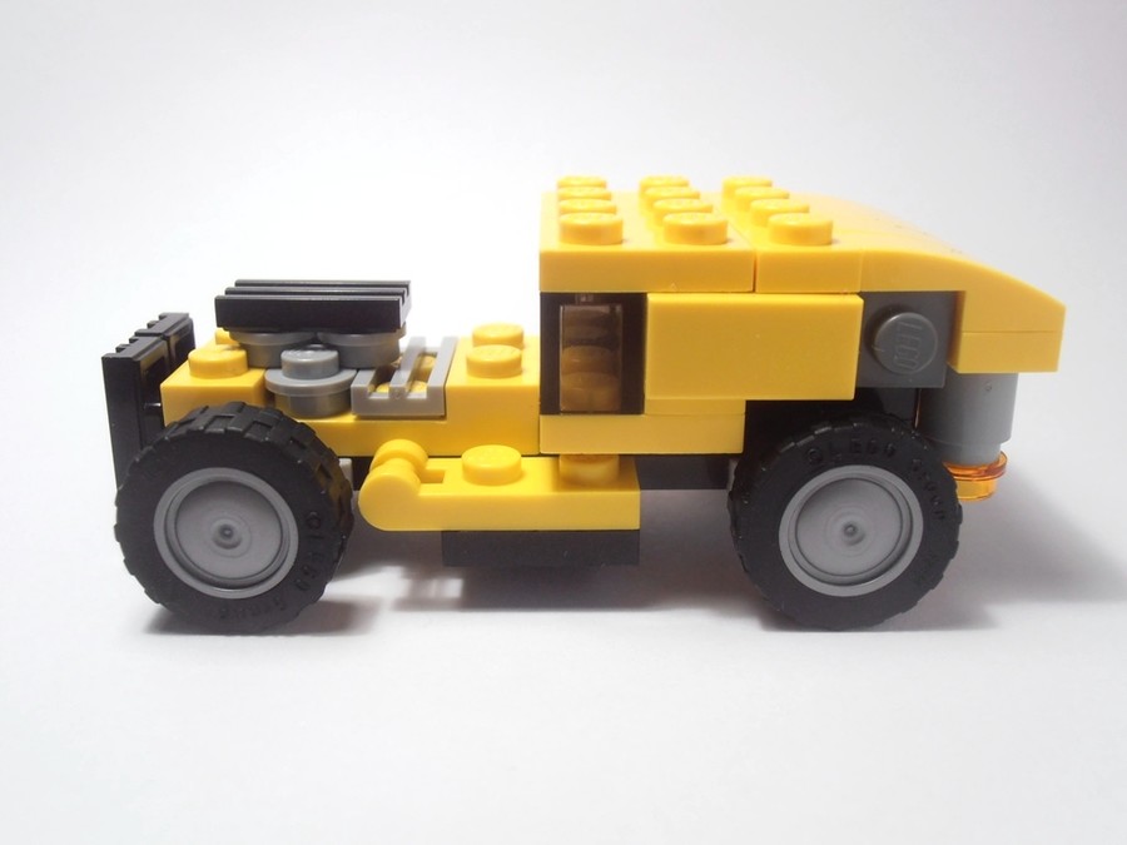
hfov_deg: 50.1
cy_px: 422
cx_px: 564
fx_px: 1205
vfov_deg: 38.7
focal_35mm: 37
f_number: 3.9
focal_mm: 6.61
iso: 80
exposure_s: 1/40
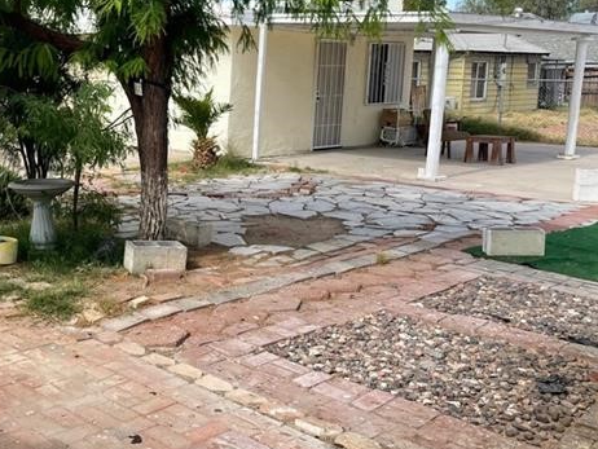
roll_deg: -0.6
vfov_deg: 32.1
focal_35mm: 45
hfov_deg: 40.0
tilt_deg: -6.7
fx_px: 778
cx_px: 104
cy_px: 173
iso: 32
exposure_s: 1/1289
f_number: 1.6
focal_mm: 4.2
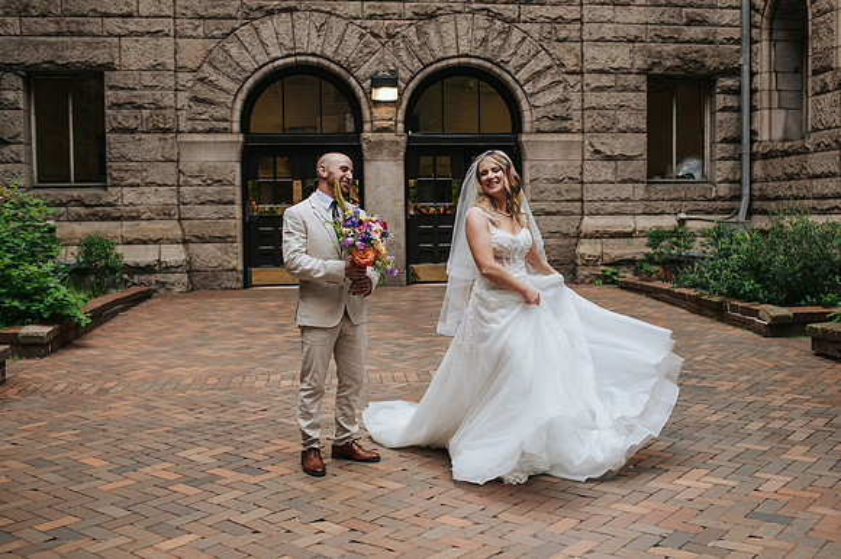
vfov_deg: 32.7
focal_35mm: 41
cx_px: 467
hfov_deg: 47.5
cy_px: 280
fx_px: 955
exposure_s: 1/320
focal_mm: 35
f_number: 3.2
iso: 450
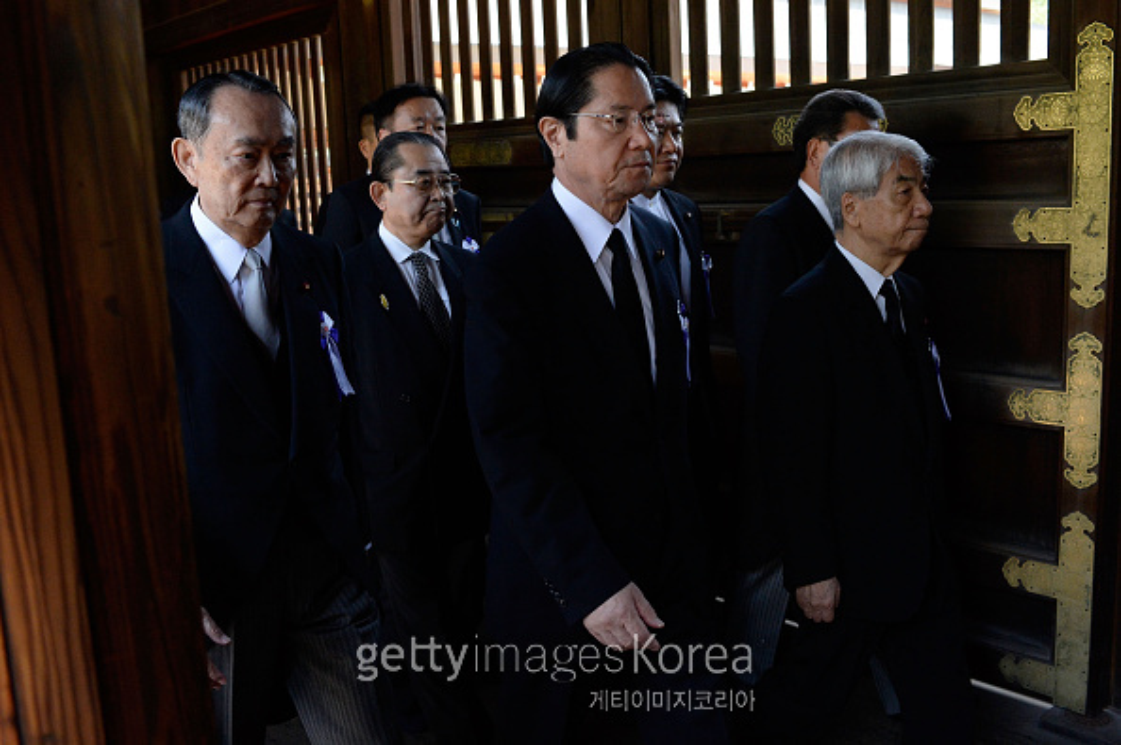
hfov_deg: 54.5
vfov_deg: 37.8
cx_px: 560
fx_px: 1089
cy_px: 372
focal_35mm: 35
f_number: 5.6
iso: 3200
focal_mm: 35
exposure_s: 1/1000
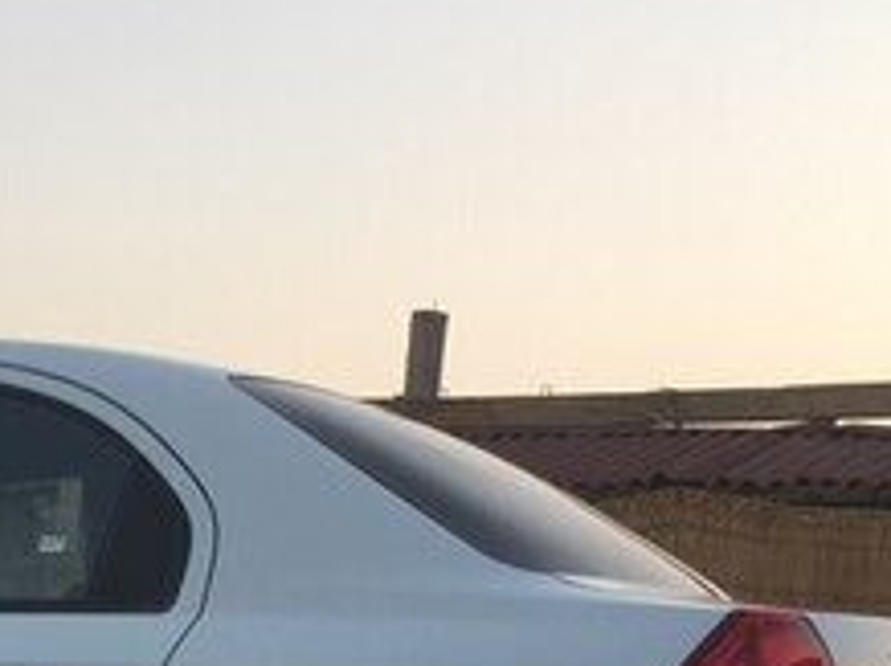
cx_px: -33
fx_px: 2263
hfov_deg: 21.4
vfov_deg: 15.8
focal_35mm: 88
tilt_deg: -4.5
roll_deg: -3.0
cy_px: 885
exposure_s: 1/100
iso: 32
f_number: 2.2
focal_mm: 4.15
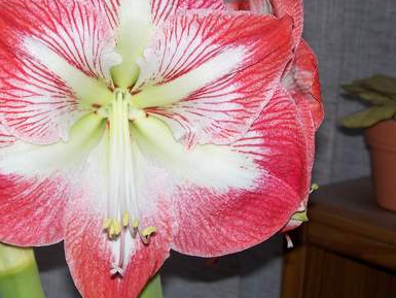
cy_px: 111
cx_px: 114
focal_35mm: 98
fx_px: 1121
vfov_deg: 15.1
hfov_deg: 19.9
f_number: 3.2
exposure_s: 1/100
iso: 80
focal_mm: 12.6
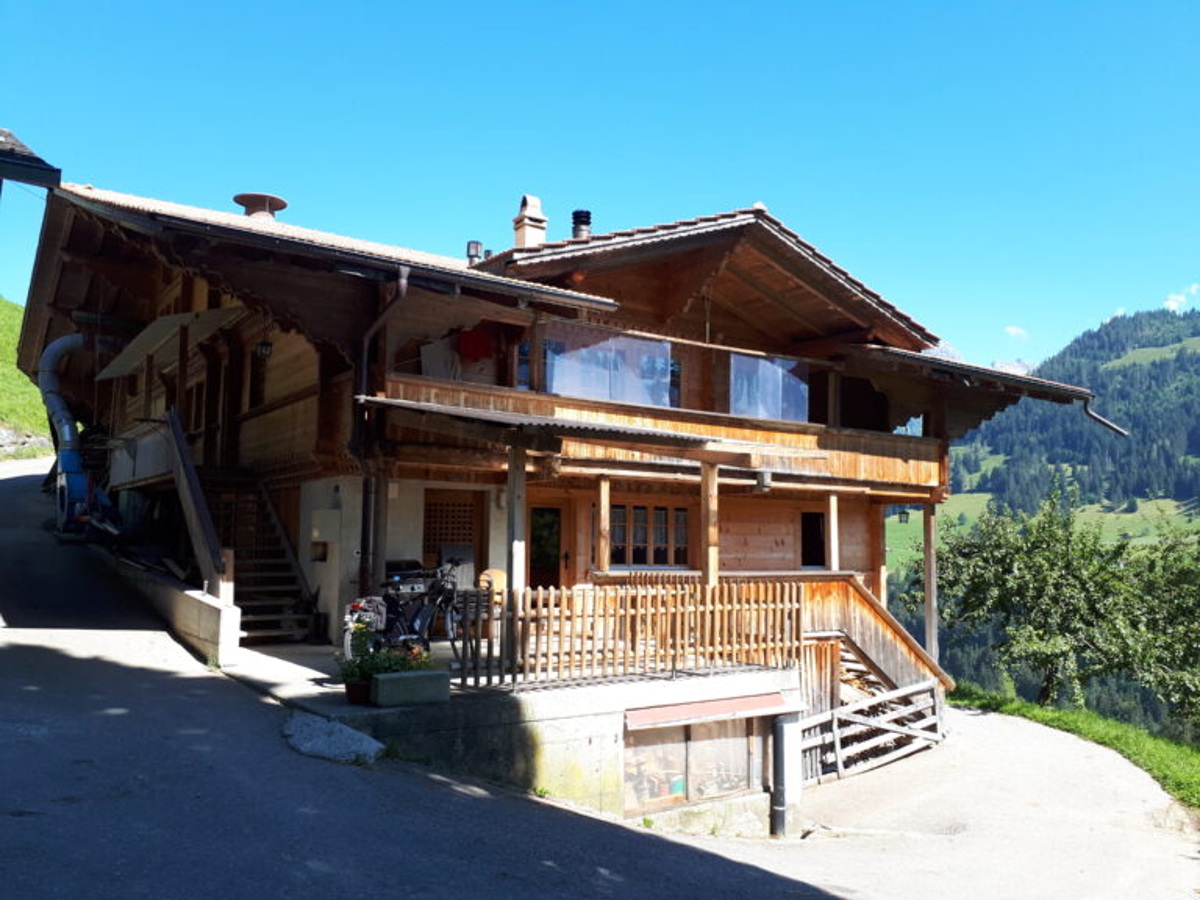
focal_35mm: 27
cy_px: 450
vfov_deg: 51.4
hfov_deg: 65.3
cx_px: 600
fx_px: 936
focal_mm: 3.6
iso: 40
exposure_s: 1/463
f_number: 1.9
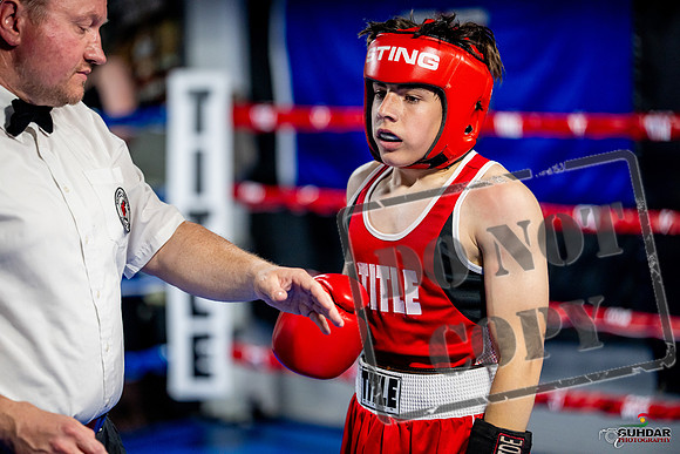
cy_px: 227
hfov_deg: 18.6
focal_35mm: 110
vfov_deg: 12.5
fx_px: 2078
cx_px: 340
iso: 4000
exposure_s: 1/1000
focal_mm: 110
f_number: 2
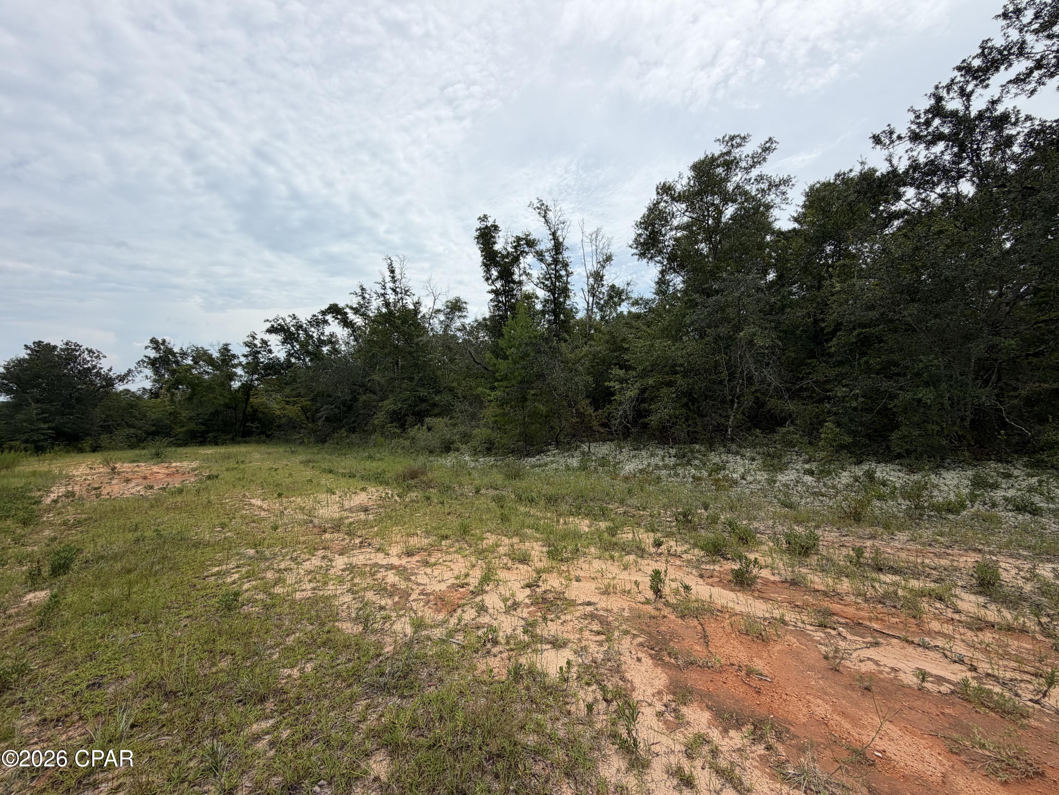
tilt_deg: +0.6
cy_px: 398
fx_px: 428
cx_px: 530
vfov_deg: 85.7
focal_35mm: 14
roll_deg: +0.5
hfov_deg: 102.1
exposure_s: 1/1399
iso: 20
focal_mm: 2.22
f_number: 2.2
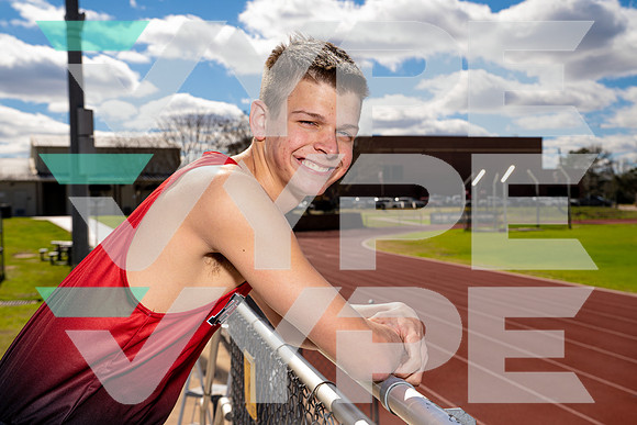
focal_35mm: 45
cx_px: 318
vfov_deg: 29.9
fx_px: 796
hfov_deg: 43.6
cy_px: 212
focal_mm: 45
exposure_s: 1/250
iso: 100
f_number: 8
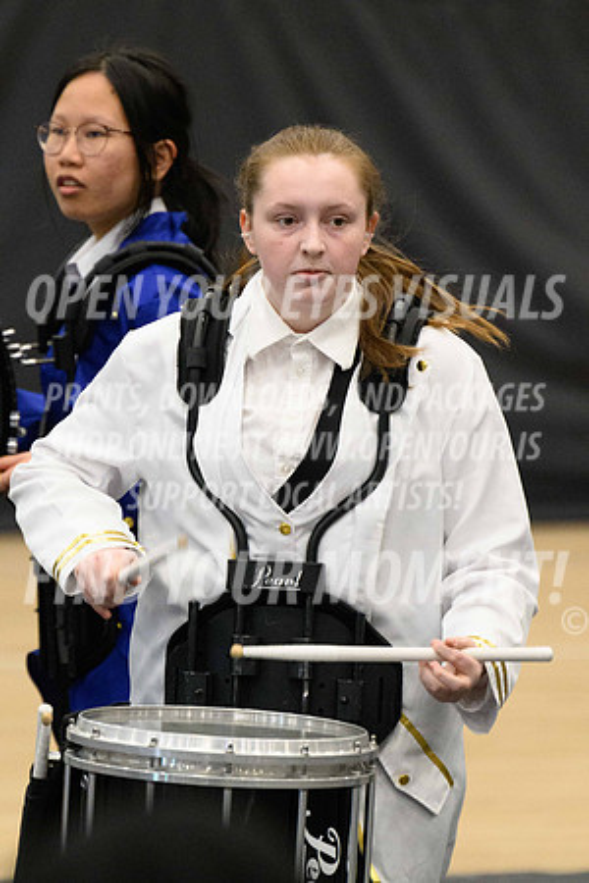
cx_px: 294
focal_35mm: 600
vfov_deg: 3.4
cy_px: 442
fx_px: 14724
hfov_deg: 2.3
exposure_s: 1/320
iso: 8000
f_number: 5.6
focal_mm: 400
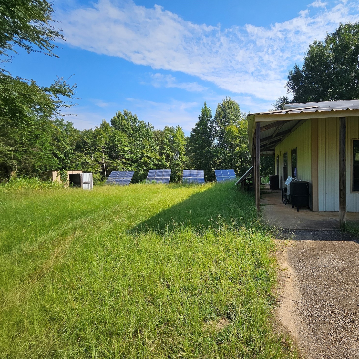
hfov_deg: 85.5
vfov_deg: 87.4
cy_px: 176
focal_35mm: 16
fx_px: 188
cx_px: 228
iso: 32
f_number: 2.2
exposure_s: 1/1084
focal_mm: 1.74
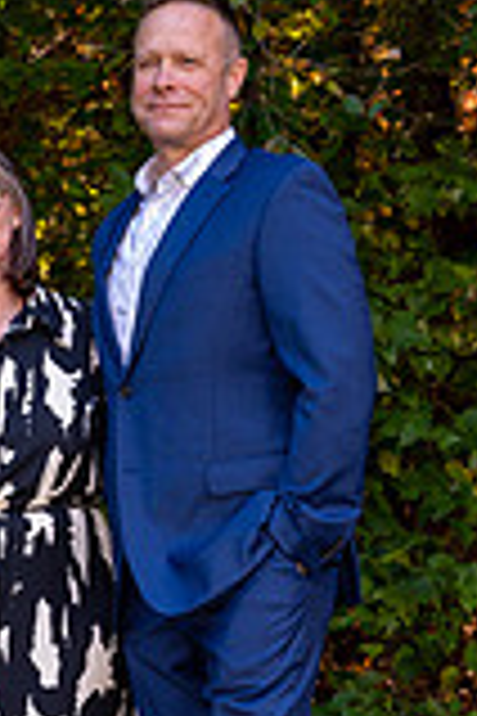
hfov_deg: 10.1
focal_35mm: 133
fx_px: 2643
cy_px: 675
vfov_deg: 15.2
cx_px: -106
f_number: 4.5
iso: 900
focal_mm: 47
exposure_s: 1/200
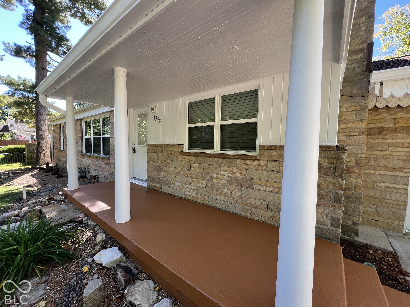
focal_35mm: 13
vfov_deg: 89.9
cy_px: 154
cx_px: 205
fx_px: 154
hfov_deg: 106.2
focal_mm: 1.57
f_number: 1.8
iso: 32
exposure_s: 1/99
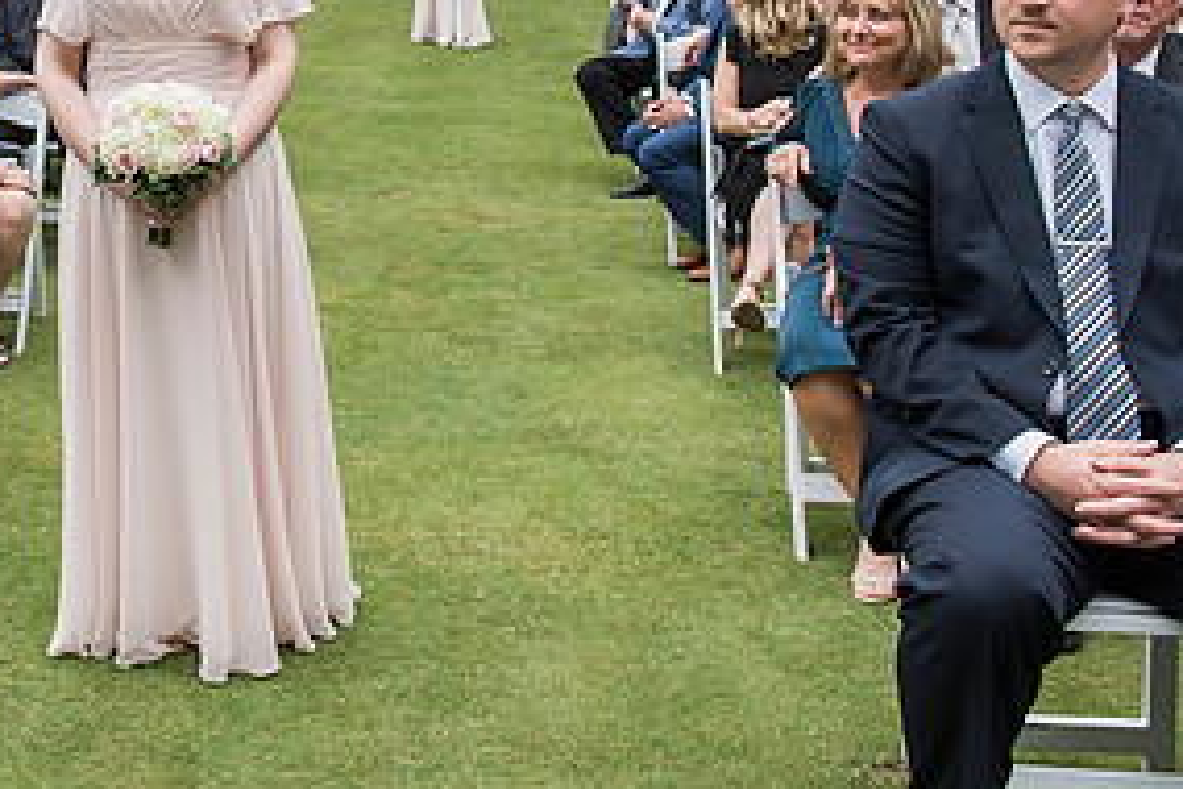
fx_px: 1742
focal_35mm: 53
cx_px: 154
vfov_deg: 24.6
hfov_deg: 35.6
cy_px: 39
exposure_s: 1/640
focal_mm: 26
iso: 800
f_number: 4
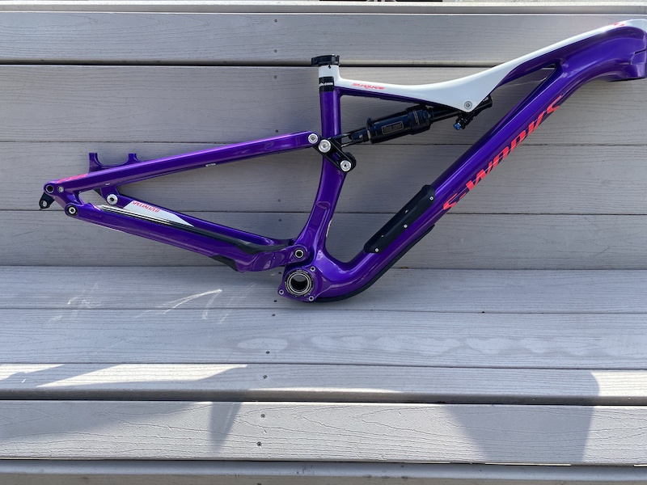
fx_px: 486
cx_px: 324
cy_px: 242
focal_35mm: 26
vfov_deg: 53.1
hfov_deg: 67.3
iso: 32
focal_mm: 4.25
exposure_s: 1/1043
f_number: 1.8
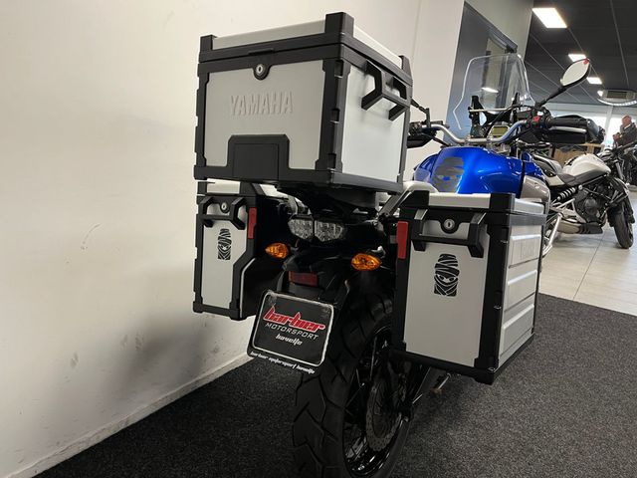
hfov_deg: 67.3
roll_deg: -5.9
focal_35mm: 26
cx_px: 318
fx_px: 478
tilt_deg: -13.3
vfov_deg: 53.1
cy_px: 239
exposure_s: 1/50
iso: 125
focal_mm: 5.1
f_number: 1.6
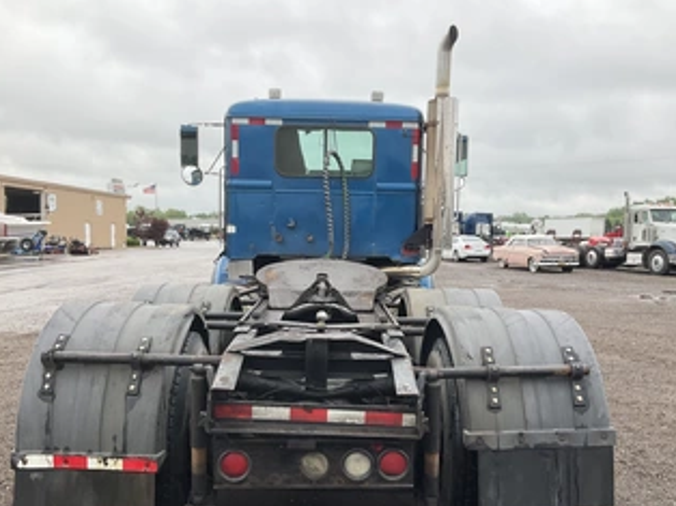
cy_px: 289
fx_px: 722
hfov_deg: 50.2
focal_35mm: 37
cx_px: 351
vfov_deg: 38.5
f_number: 1.8
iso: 25
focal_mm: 3
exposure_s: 1/495
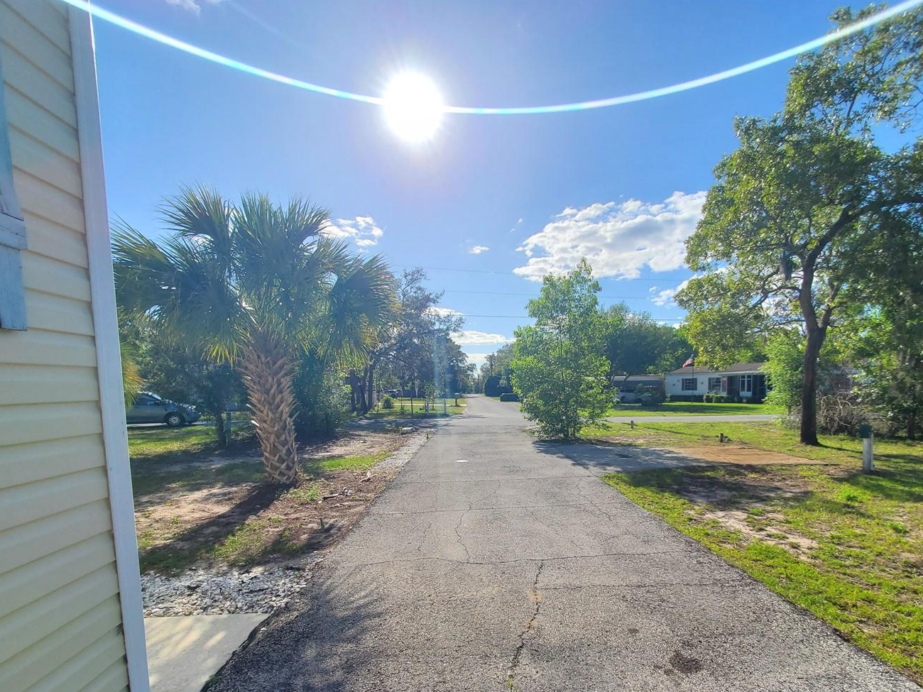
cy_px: 422
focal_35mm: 16
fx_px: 427
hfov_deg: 94.4
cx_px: 492
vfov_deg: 77.0
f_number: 2.2
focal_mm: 1.8
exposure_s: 1/1053
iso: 50
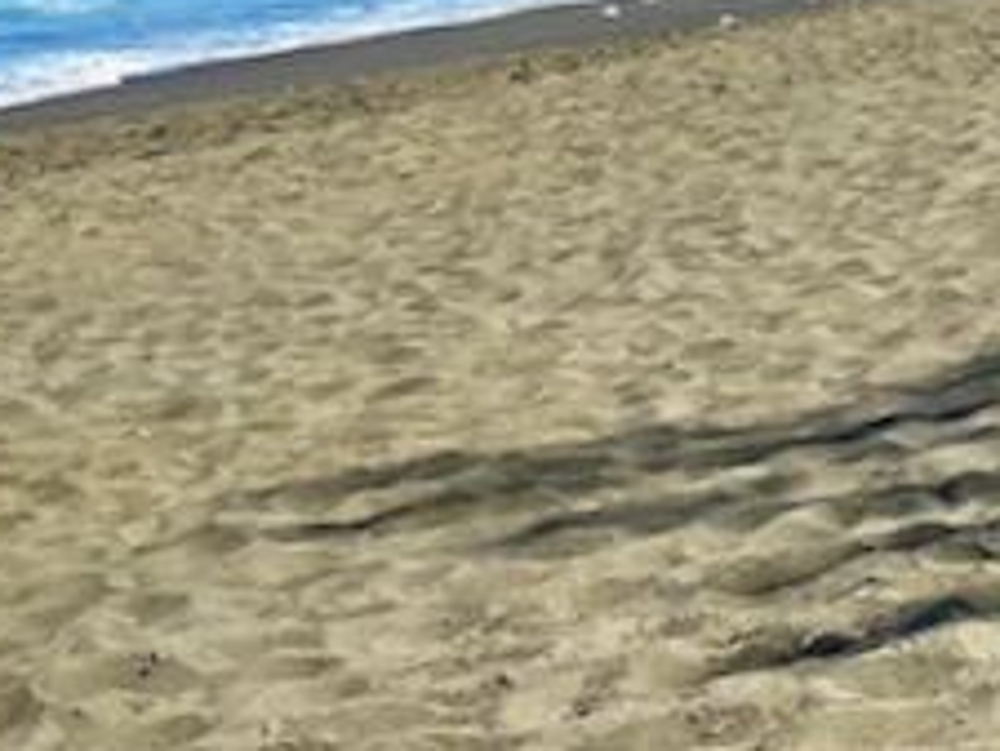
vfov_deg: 12.5
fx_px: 3208
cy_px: -449
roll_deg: -1.1
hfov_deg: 14.9
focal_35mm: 111
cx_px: 1929
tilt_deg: -0.8
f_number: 1.8
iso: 32
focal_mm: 4.25
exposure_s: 1/3205
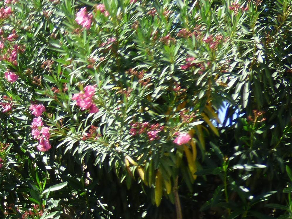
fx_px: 869
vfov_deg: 13.7
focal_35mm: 103
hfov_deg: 17.2
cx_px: -149
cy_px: 298
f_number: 3.4
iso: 100
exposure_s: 1/320
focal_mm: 5.97
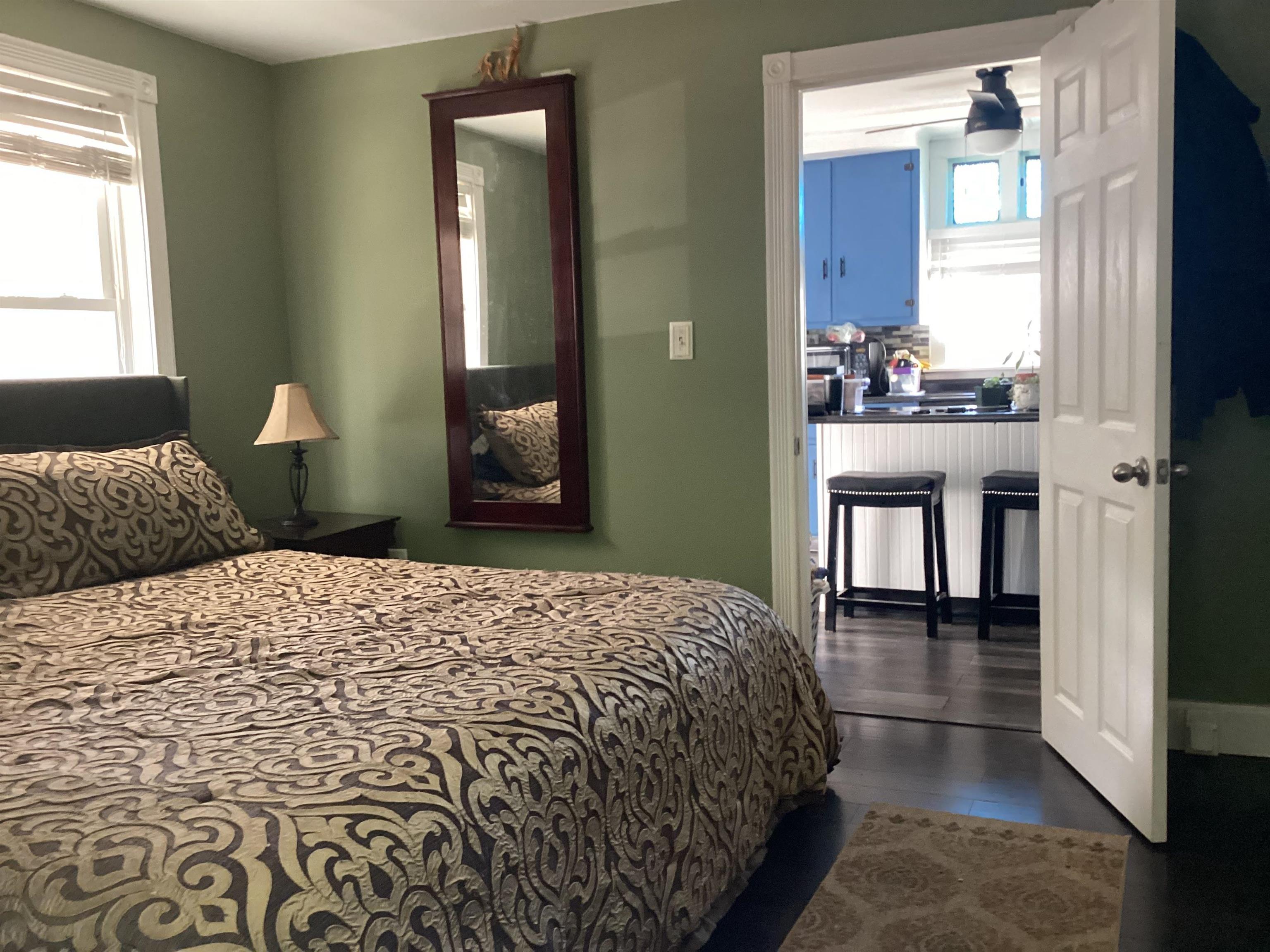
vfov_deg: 45.4
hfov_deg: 58.4
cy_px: 476
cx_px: 635
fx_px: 1137
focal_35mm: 31
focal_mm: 3.3
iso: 320
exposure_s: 1/50
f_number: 2.4
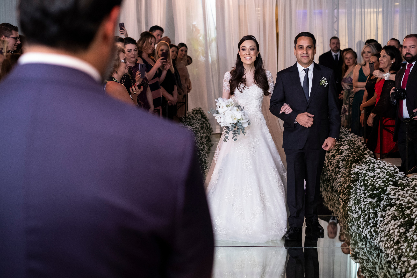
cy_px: 139
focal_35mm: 53
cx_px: 208
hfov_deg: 37.5
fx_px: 614
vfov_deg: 25.5
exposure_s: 1/125
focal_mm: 35
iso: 2500
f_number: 2.2
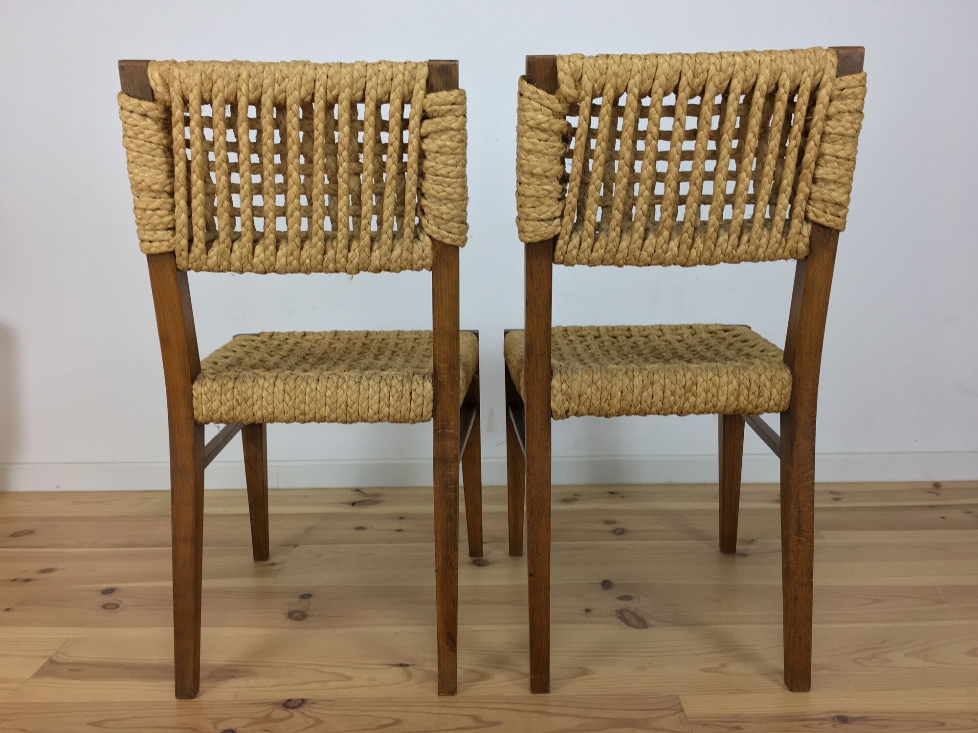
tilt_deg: -10.0
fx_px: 819
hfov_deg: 61.7
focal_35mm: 29
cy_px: 366
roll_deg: +1.2
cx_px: 489
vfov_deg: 48.2
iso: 32
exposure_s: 1/33
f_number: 2.2
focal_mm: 4.15
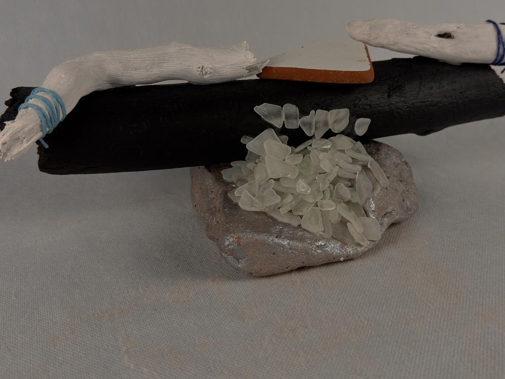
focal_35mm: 39
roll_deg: +0.1
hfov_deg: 47.8
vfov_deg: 36.3
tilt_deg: -15.8
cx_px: 276
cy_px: 116
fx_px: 569
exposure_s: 1/495
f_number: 1.78
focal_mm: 6.76
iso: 100
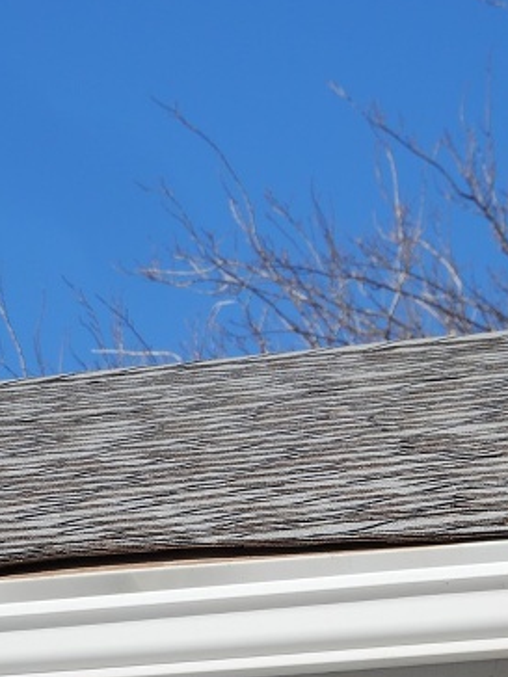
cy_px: 378
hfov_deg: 3.8
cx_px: 324
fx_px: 7749
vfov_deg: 5.0
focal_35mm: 396
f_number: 5.6
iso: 80
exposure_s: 1/640
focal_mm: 40.1
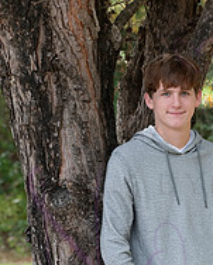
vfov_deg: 7.2
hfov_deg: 5.8
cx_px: 200
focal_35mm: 269
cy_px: 182
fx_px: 2115
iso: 800
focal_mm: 120
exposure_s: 1/400
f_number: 6.3
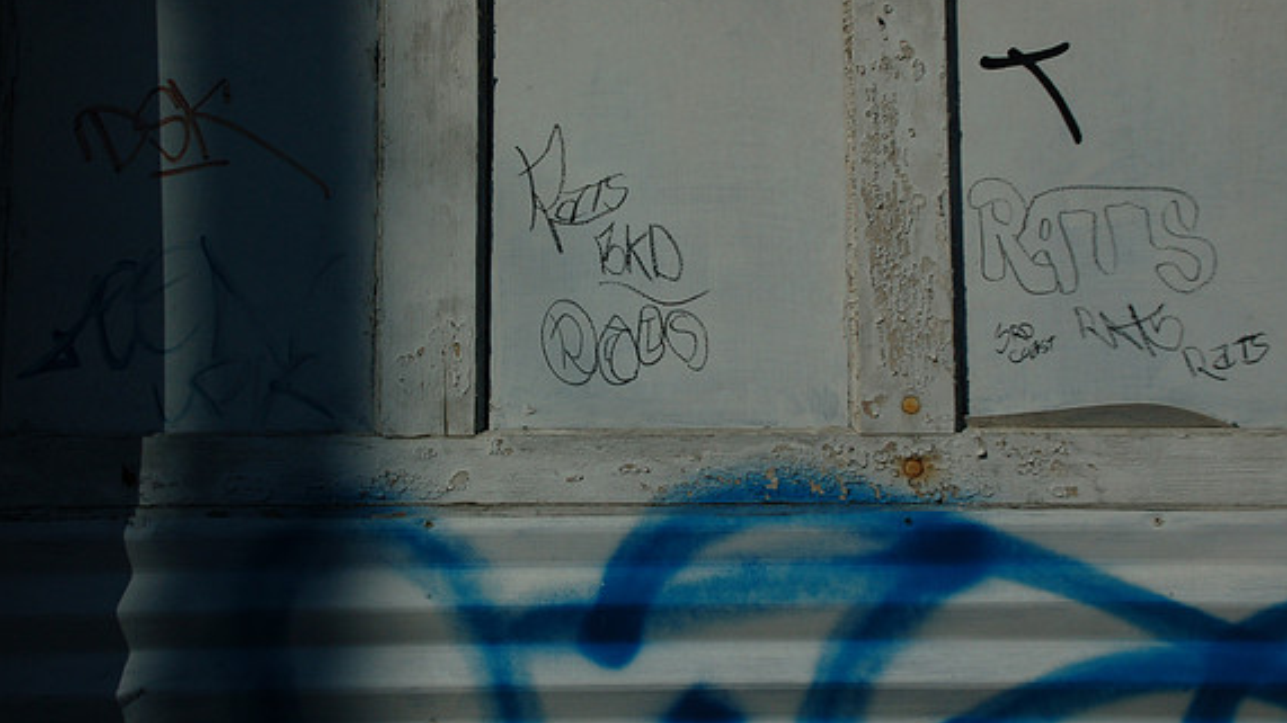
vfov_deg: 18.0
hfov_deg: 31.4
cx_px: 649
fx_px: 2286
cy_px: 295
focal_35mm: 67
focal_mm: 42
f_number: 25
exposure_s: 1/160
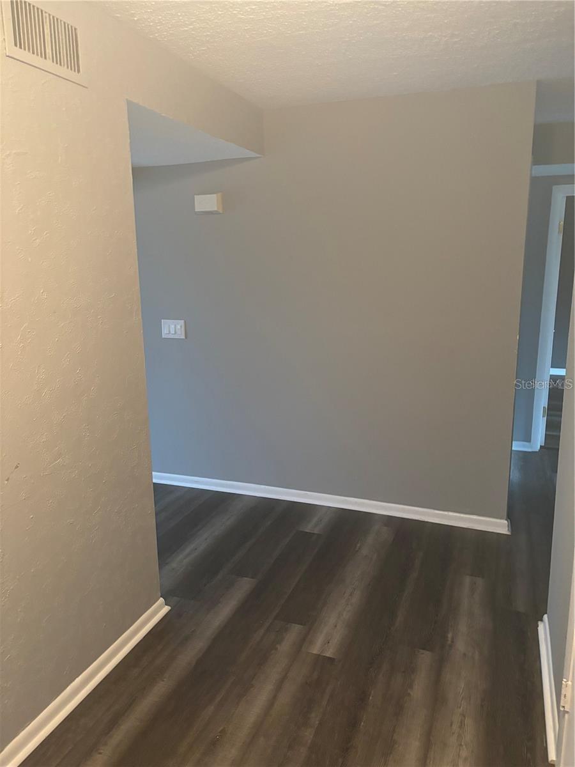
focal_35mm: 26
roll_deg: +0.8
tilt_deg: -12.8
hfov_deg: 53.1
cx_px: 288
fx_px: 576
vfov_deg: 67.3
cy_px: 384
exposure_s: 1/40
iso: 640
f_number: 1.6
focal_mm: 5.96
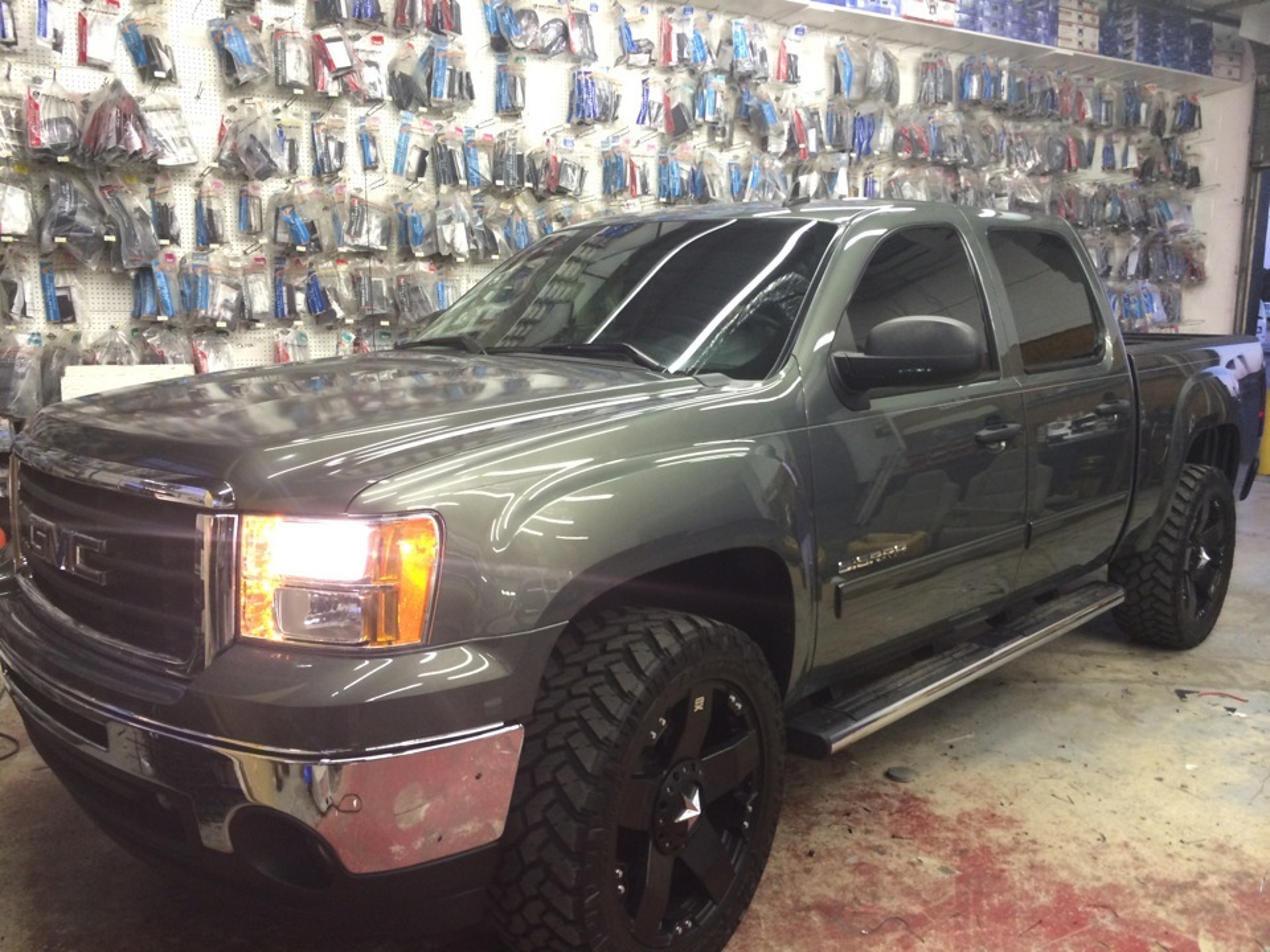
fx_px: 1101
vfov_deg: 46.8
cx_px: 635
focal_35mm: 30
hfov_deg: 60.0
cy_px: 476
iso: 125
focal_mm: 4.12
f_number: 2.2
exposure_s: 1/30
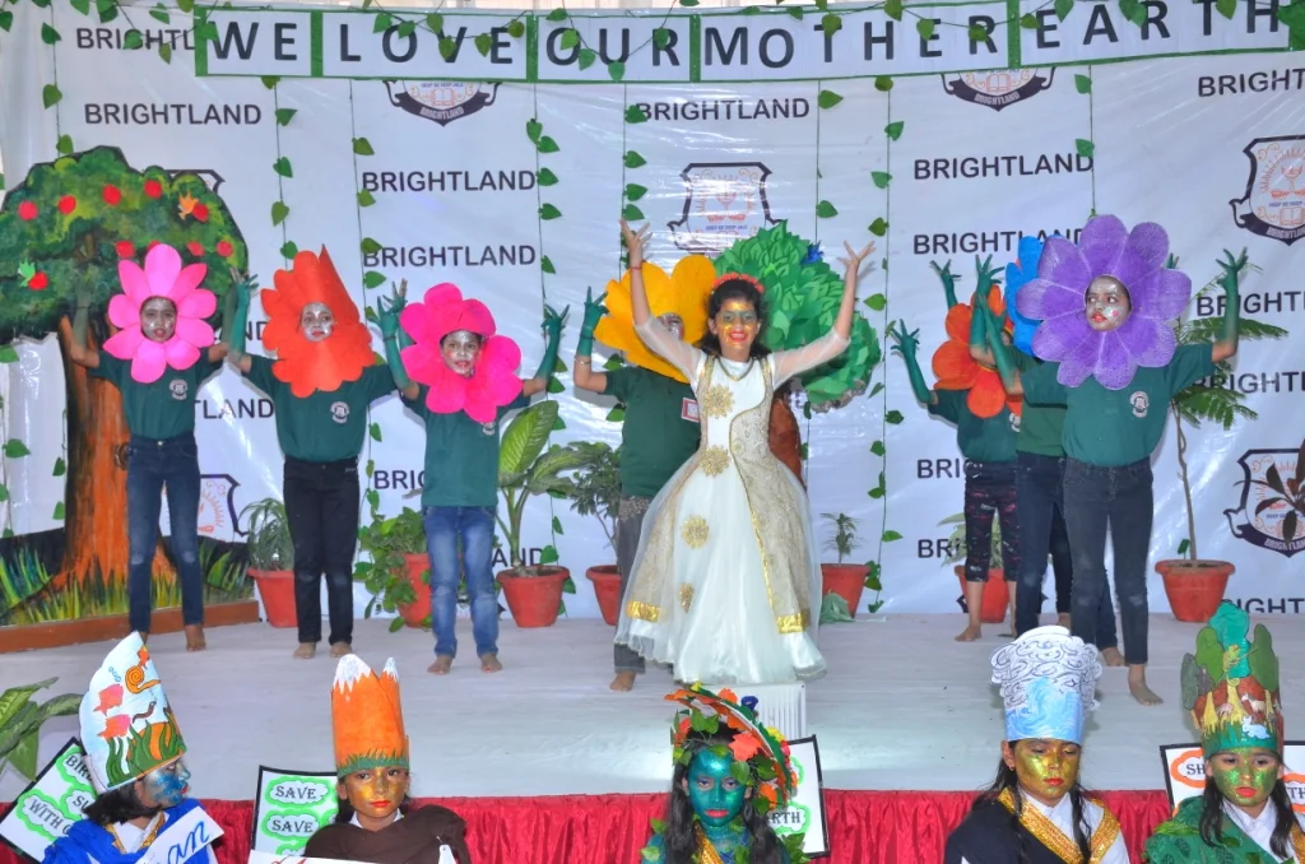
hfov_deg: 33.5
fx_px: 2170
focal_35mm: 60
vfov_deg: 22.5
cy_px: 432
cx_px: 652
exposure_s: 1/125
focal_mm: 40
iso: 400
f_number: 5.6
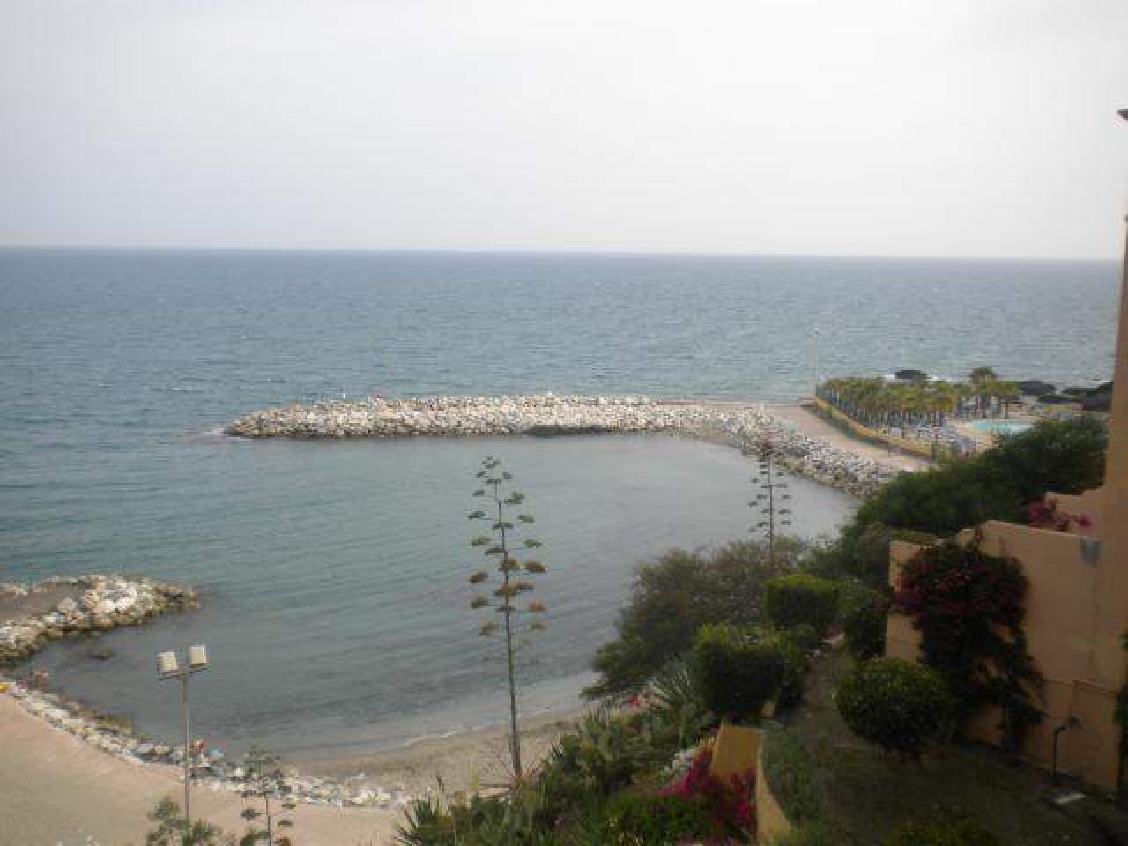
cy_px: 423
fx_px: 1141
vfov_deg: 40.7
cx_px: 564
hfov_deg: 52.6
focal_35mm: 35
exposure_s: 1/357
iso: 80
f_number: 4.6
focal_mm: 6.3
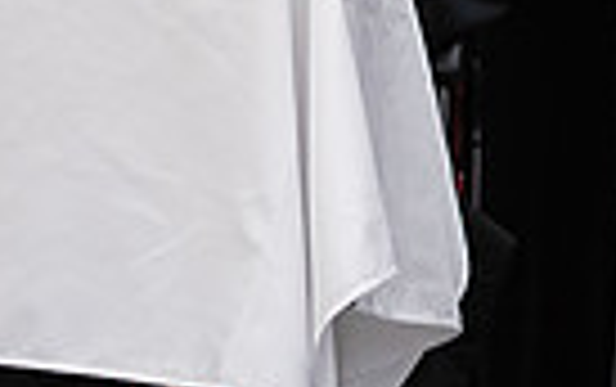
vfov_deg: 2.0
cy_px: -373
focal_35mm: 651
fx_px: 10942
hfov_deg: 3.2
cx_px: 1200
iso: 1000
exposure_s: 1/200
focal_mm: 85
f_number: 2.8
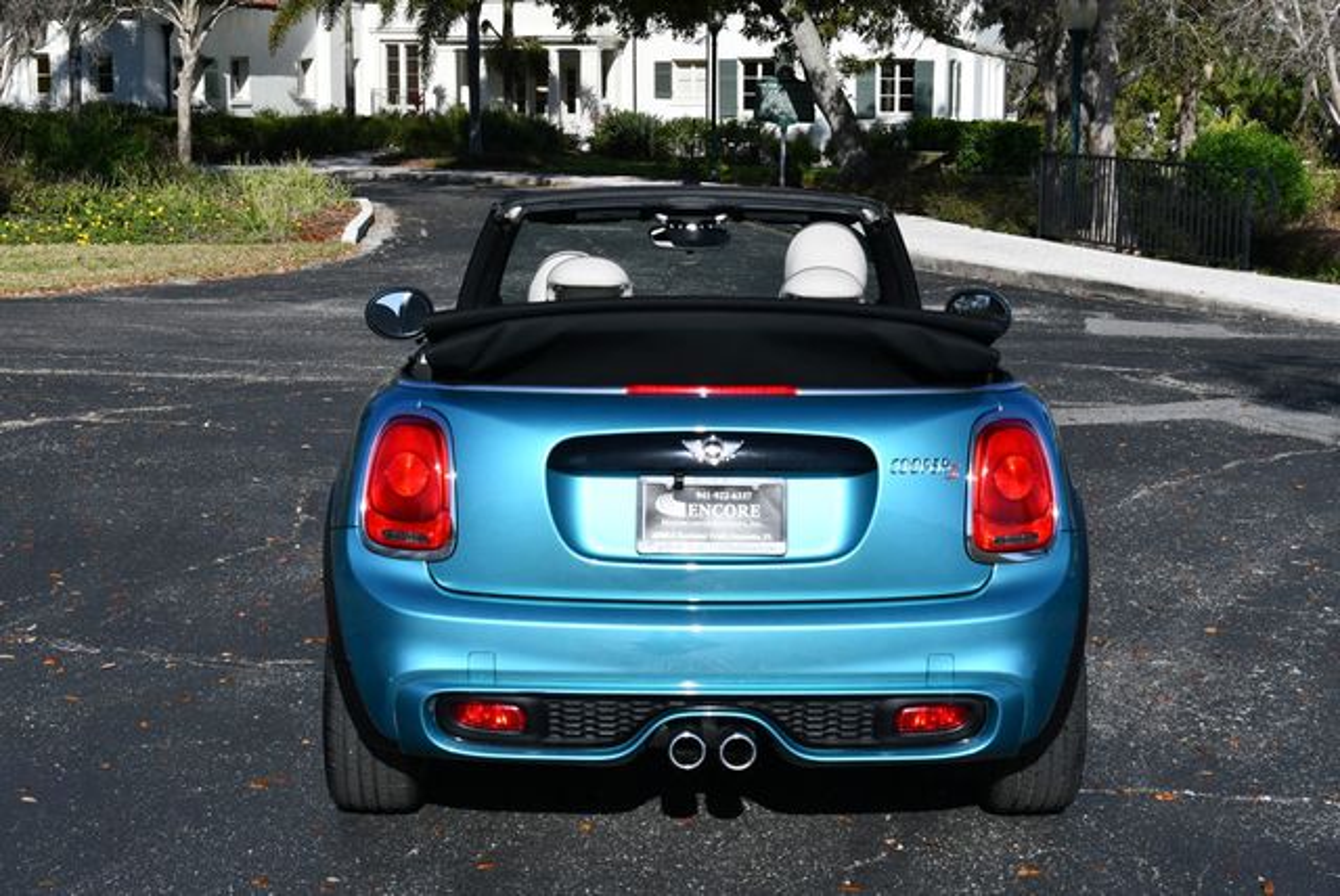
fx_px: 2235
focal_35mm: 60
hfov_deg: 33.4
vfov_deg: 22.7
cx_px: 670
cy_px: 448
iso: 100
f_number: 9
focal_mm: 30
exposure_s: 1/320
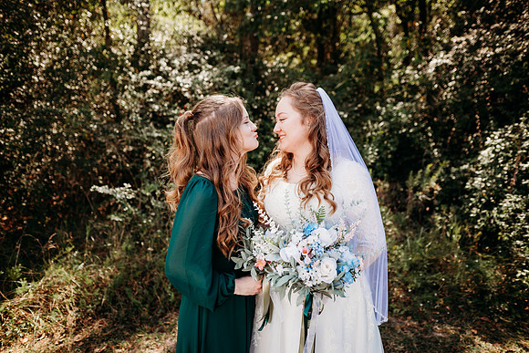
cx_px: 264
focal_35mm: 24
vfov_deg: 53.2
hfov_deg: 73.7
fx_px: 353
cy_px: 176
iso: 100
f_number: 2.2
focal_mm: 24
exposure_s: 1/800
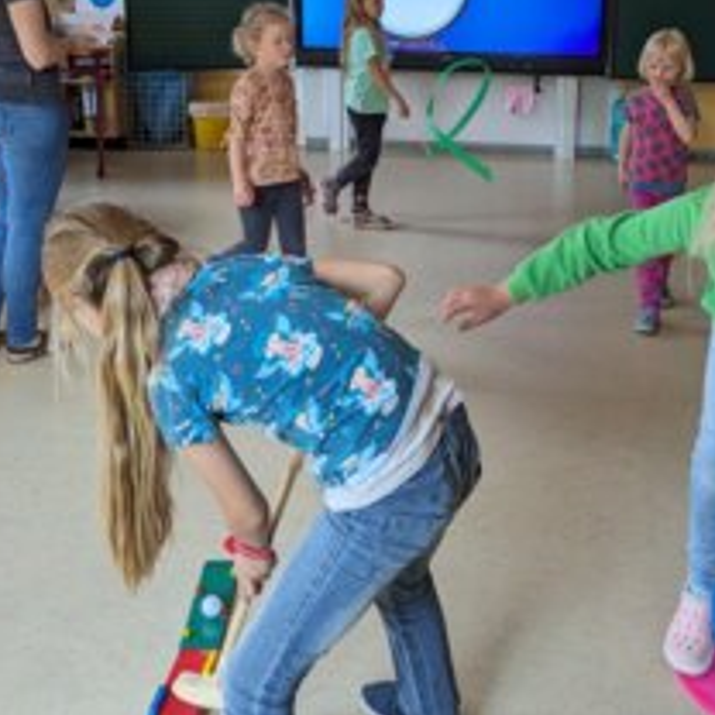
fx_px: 1075
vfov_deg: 36.2
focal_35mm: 46
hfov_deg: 36.7
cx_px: 426
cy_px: 203
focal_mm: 4.38
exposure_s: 1/99.9
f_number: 1.73
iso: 83
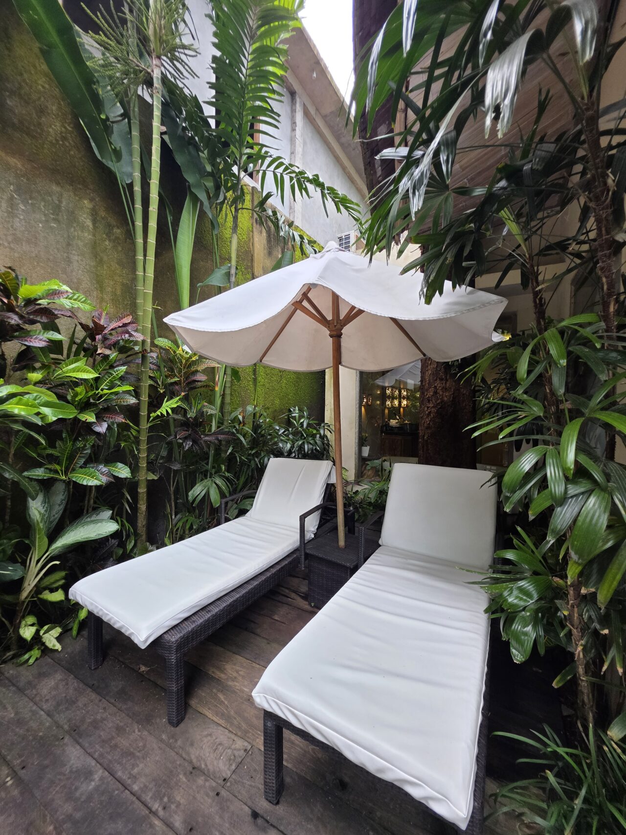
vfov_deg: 106.2
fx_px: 313
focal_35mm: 13
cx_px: 313
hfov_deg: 89.9
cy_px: 418
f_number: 1.9
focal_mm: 2.2
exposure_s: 1/359
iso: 160
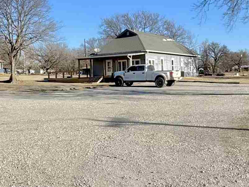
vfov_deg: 27.0
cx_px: 134
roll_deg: +1.2
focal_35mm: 54
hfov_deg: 35.5
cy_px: 81
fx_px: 388
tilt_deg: +1.5
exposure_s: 1/2415
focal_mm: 2.22
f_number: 2.2
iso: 50
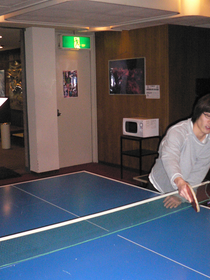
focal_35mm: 46
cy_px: 127
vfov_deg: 41.2
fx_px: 372
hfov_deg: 31.5
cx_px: 103
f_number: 2.8
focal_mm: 5.8
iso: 400
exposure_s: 1/60
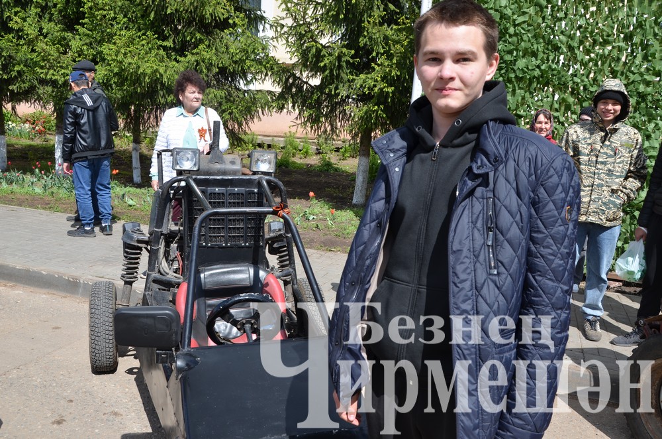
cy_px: 220
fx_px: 605
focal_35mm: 33
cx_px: 331
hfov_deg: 57.3
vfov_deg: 39.8
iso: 125
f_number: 8
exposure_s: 1/250
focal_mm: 22
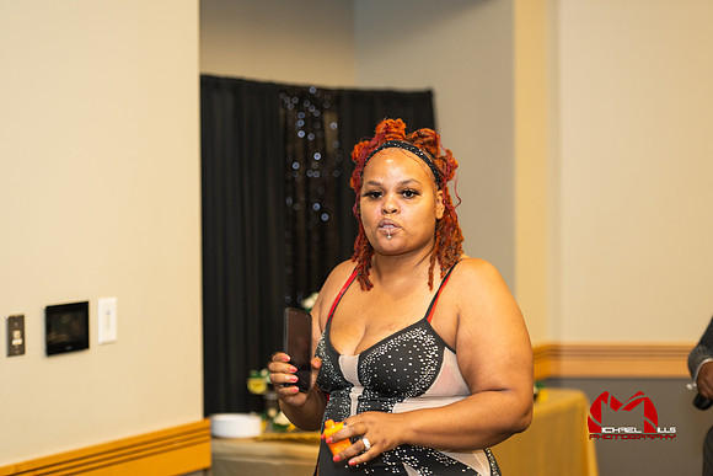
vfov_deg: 14.9
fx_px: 1822
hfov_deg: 22.1
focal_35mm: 92
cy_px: 238
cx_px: 356
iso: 800
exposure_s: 1/160
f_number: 2.8
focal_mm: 92
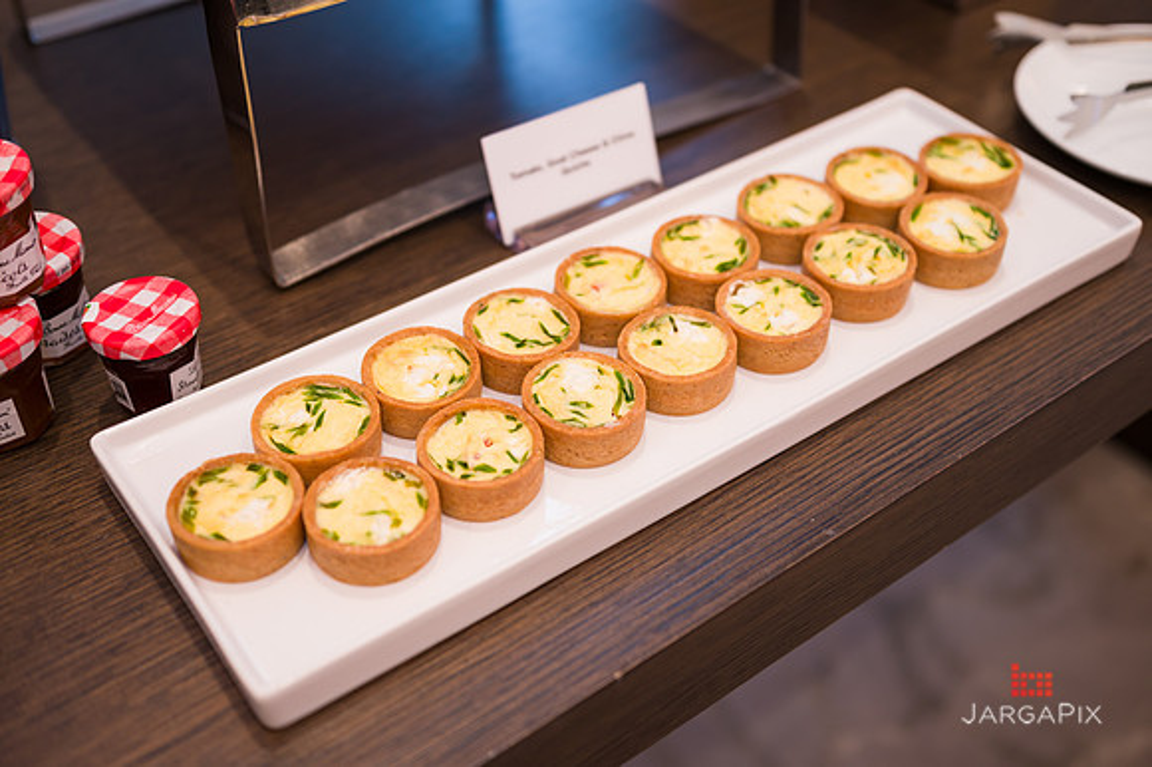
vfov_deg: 31.9
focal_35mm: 42
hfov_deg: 46.4
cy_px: 384
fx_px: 1343
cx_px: 576
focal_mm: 42
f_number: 3.2
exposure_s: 1/200
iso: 400
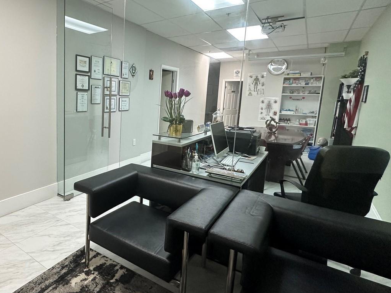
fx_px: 249
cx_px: 103
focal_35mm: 22
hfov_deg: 71.7
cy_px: 130
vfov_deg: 60.9
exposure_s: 1/120
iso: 200
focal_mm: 2.22
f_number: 2.2
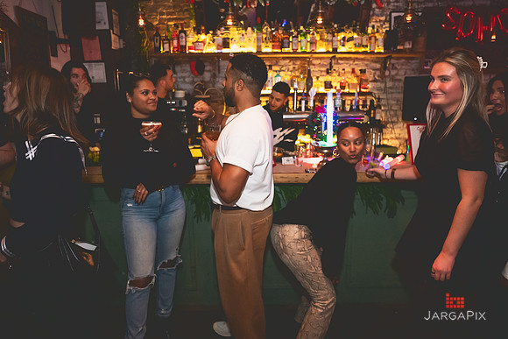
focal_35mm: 25
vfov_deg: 51.0
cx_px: 254
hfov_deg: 71.1
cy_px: 170
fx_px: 355
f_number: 2.8
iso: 3200
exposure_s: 1/100
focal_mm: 24
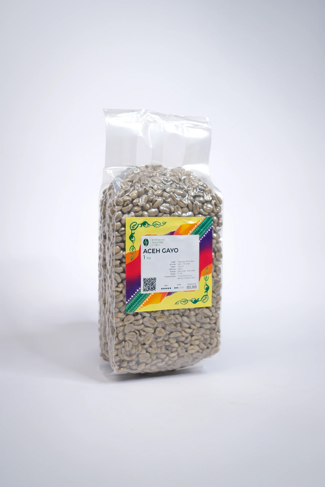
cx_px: 162
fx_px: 474
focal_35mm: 35
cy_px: 244
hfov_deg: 37.9
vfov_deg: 54.4
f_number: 3.2
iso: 200
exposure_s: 1/160
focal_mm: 23
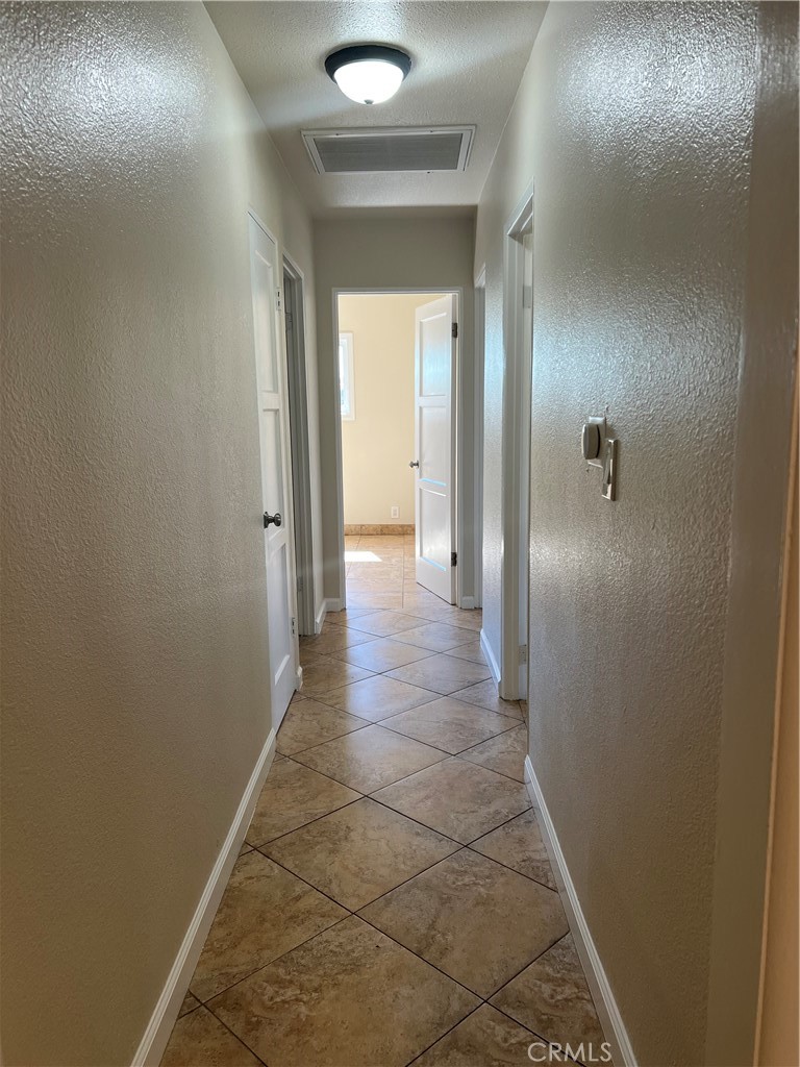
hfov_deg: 53.1
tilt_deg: -8.8
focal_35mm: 26
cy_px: 534
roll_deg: +2.0
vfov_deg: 67.3
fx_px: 801
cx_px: 400
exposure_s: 1/120
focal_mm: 5.7
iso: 80
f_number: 1.5
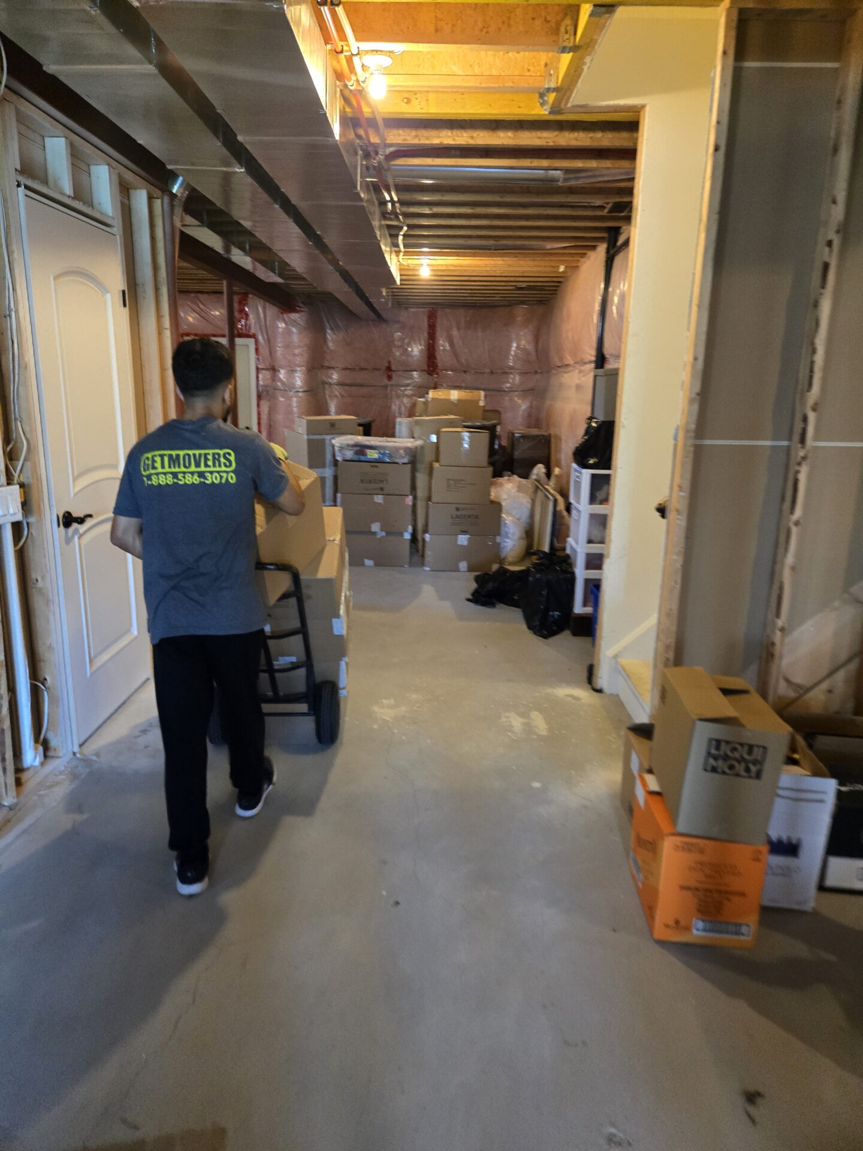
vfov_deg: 73.9
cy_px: 576
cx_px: 432
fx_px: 765
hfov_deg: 58.9
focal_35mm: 23
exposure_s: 1/60
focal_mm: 5.4
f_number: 1.8
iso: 1000
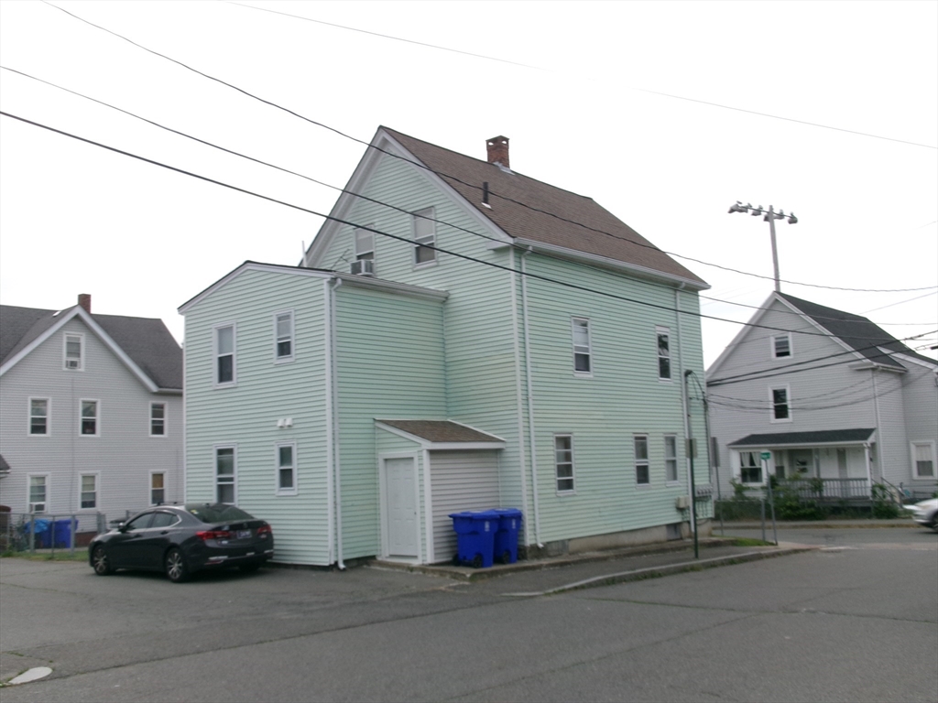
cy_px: 352
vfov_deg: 39.7
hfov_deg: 51.4
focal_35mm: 36
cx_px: 469
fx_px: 976
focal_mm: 6.4
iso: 100
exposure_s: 1/45
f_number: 11.8
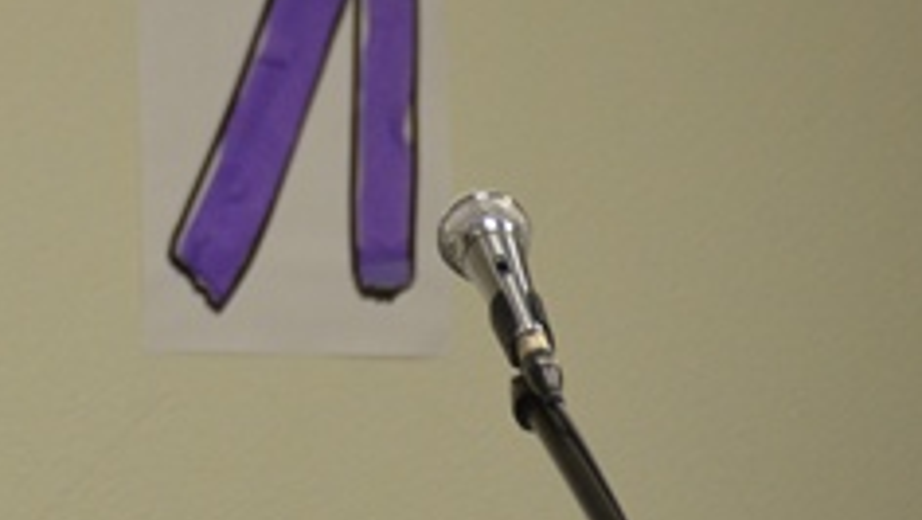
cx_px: -281
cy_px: 121
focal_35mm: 851
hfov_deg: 2.5
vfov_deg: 1.4
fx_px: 20814
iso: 1600
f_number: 5.6
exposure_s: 1/60
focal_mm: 200
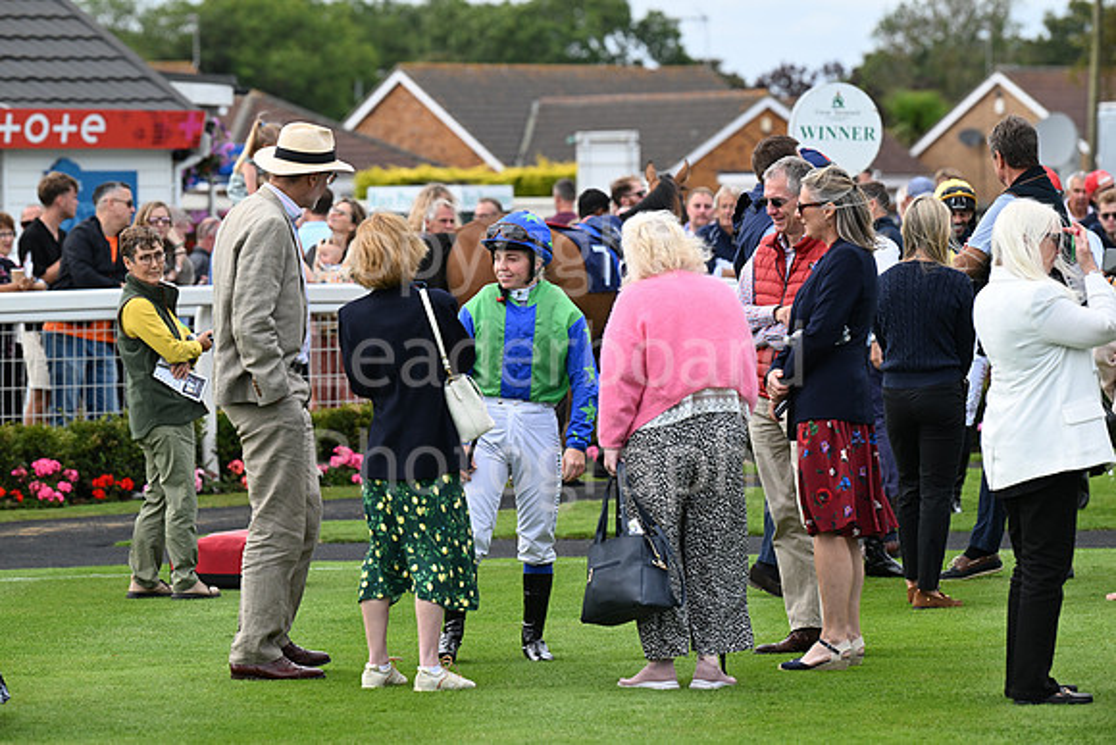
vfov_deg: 6.9
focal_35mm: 200
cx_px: 558
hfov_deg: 10.3
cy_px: 372
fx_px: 6201
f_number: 5.6
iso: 500
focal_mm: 200
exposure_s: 1/1000
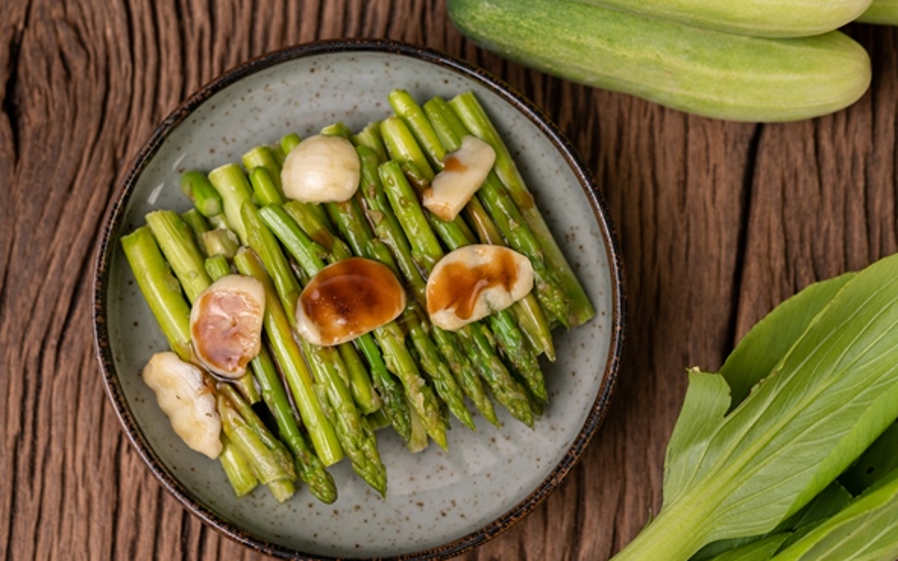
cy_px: 299
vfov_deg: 21.0
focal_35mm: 62
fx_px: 1517
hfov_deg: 33.0
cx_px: 450
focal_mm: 60
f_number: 6.3
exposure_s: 1/100
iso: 100
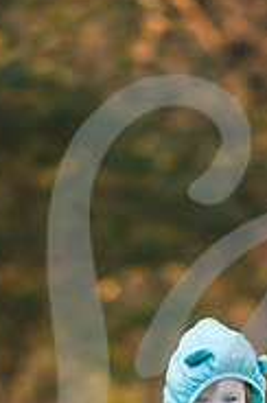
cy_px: 445
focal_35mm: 490
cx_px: 120
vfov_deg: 4.2
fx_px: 5471
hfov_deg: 2.8
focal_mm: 200
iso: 320
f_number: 2.8
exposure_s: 1/320
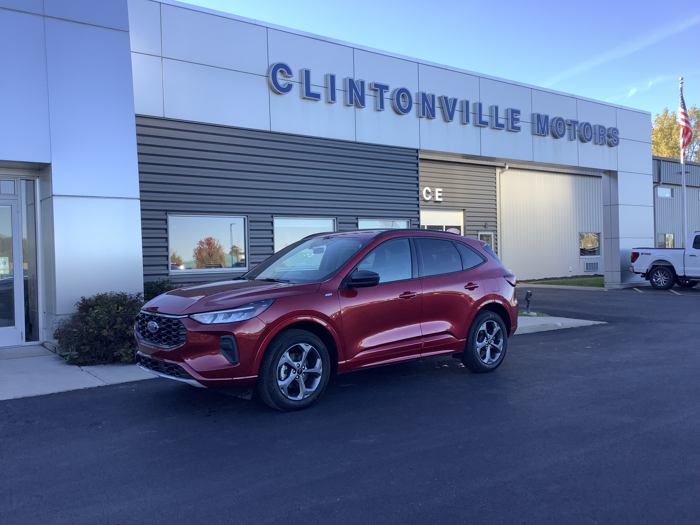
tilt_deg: -1.5
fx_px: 627
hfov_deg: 58.4
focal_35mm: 31
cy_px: 262
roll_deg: +1.7
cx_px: 350
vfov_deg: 45.4
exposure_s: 1/297
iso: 25
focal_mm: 3.3
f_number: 2.4
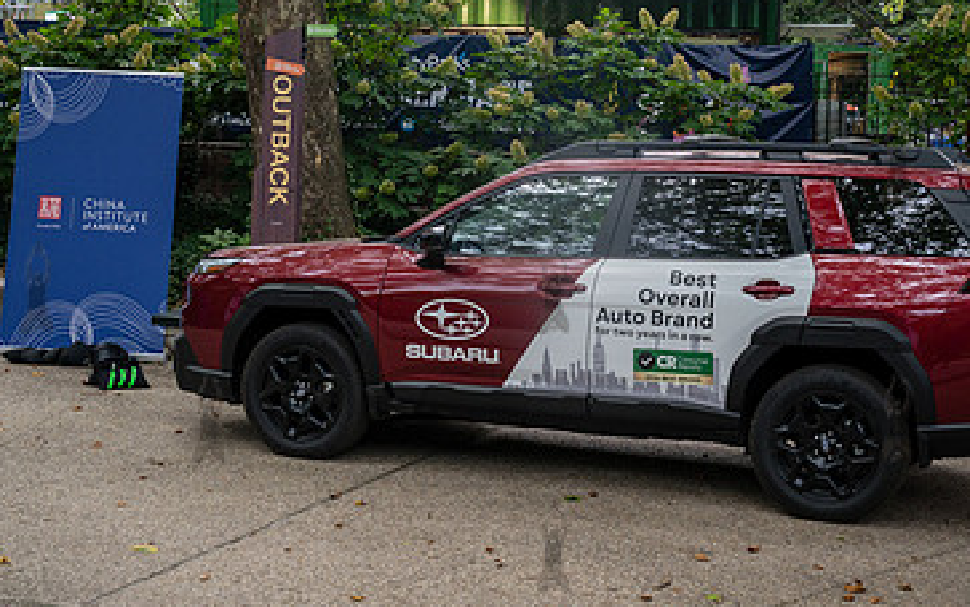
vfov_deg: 22.8
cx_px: 550
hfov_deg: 35.6
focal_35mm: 57
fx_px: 1507
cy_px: 286
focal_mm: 35
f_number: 4.5
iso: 800
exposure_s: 1/200
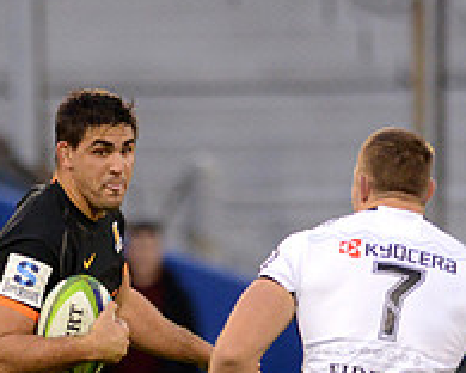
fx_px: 16192
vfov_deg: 1.3
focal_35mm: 1174
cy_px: 448
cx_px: 143
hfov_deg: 1.6
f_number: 4
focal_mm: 420
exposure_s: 1/640
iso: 3200
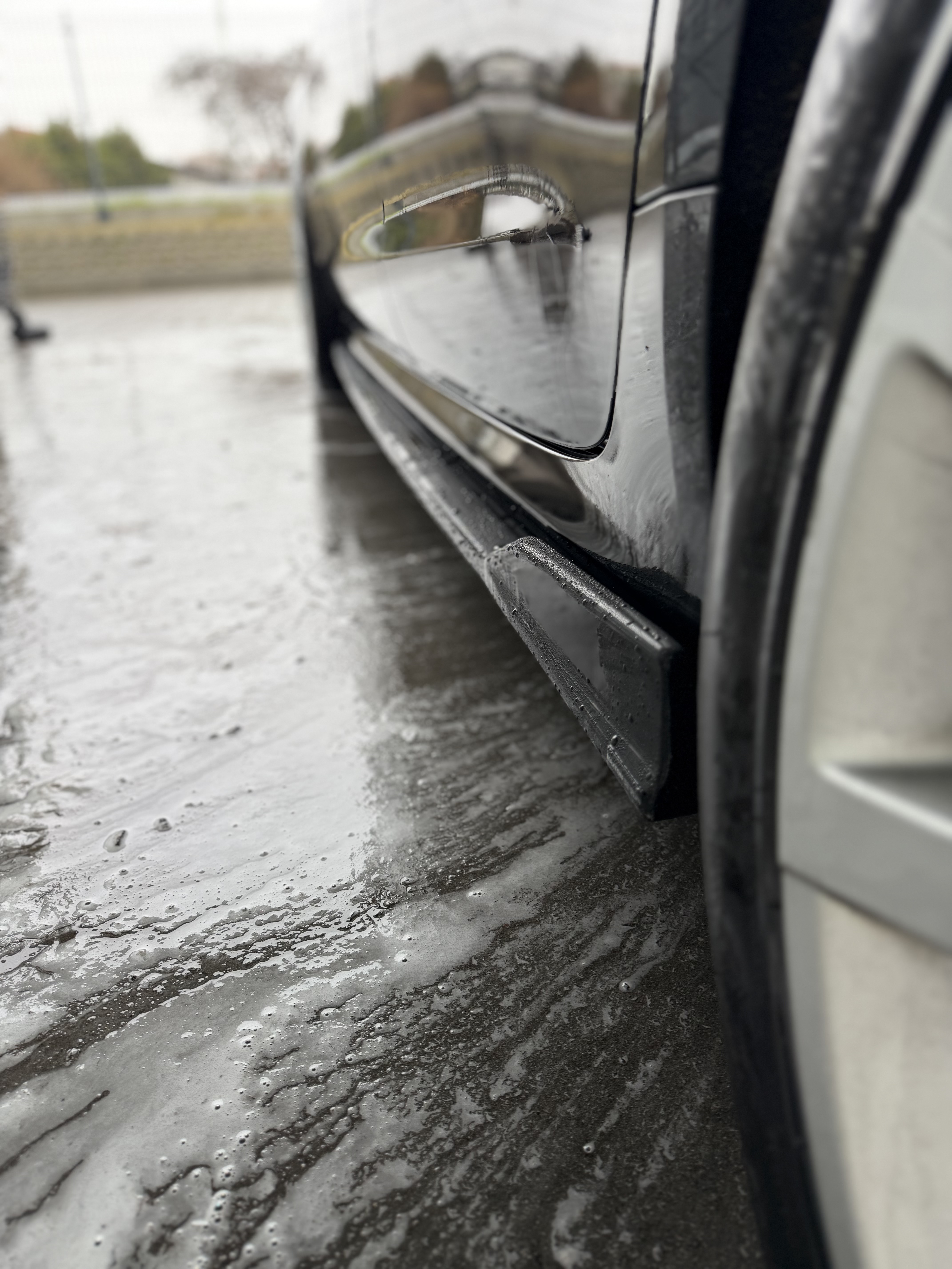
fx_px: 880
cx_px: 476
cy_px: 634
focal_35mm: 24
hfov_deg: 56.8
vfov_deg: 71.6
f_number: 1.78
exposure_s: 1/121
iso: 80
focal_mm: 6.76
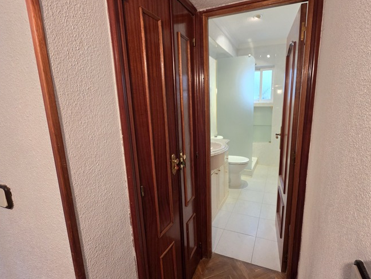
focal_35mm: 16
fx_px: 172
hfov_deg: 93.9
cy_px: 140
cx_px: 211
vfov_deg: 78.1
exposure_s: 1/50
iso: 320
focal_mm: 2.2
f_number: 1.9
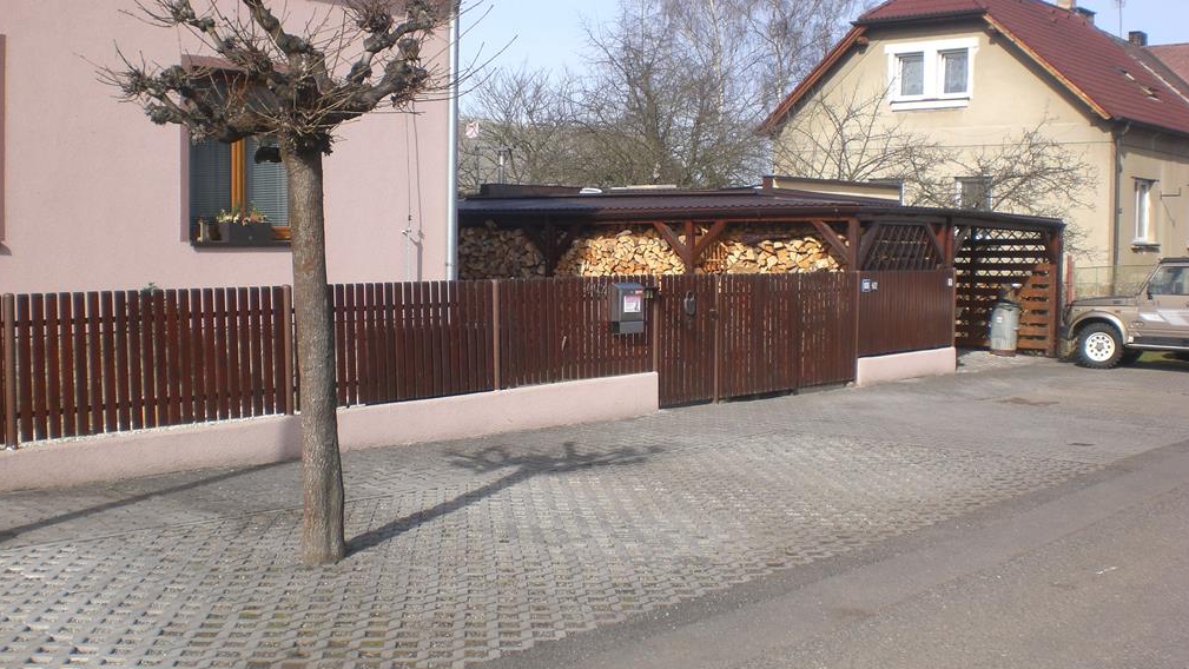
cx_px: 596
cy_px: 339
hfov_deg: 48.3
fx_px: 1324
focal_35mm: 42
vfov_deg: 28.4
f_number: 4.4
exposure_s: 1/320
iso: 50
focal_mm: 6.3
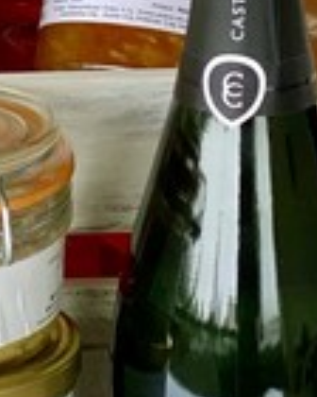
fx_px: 3260
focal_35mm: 278
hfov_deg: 5.5
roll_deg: +2.4
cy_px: -23
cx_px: -238
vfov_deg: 6.9
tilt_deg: -15.9
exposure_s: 1/122
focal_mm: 6
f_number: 2
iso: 100
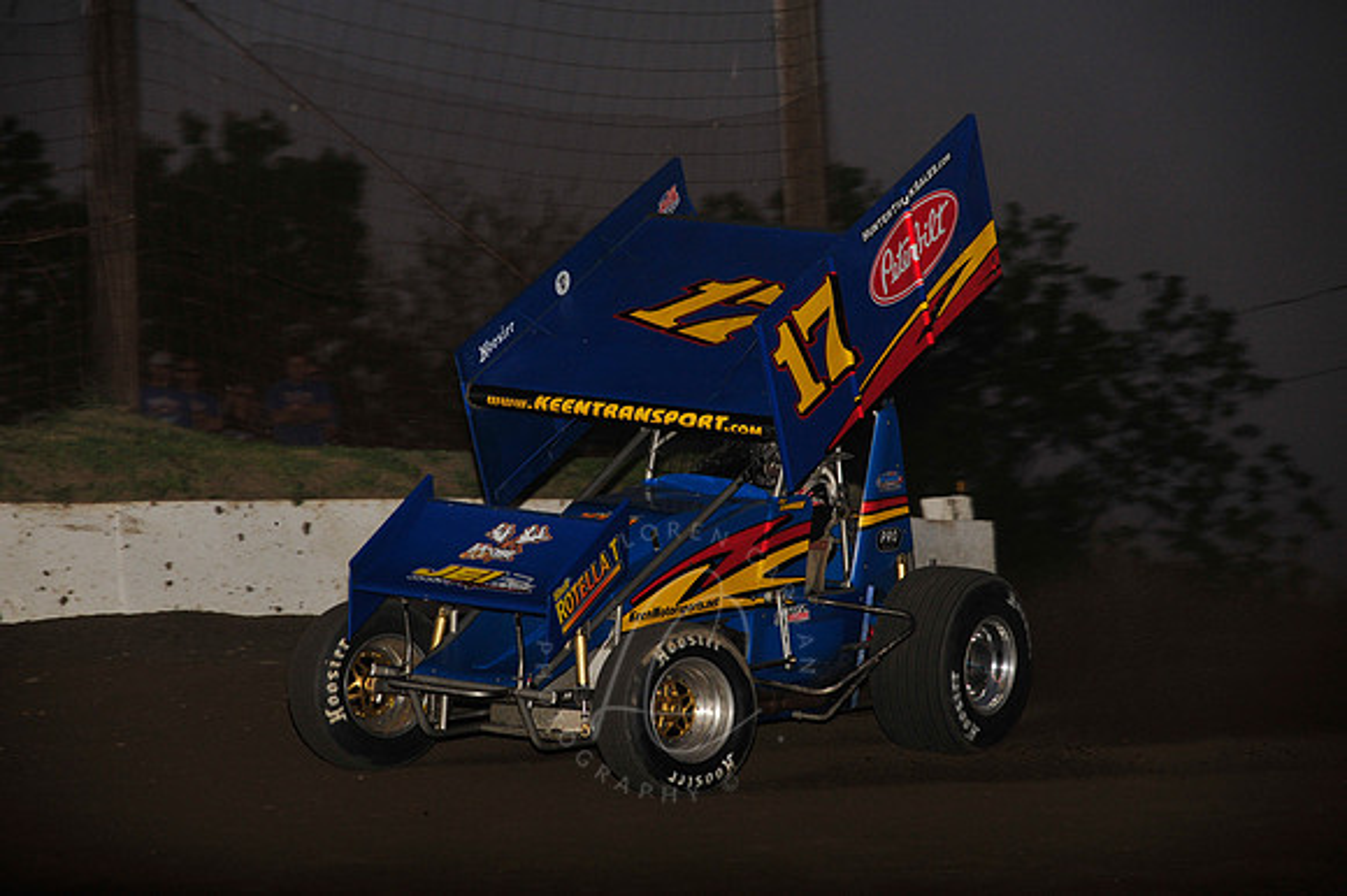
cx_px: 674
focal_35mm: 185
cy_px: 448
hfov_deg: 11.1
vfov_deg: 7.4
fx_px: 6918
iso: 1000
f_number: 7.1
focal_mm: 185
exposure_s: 1/320
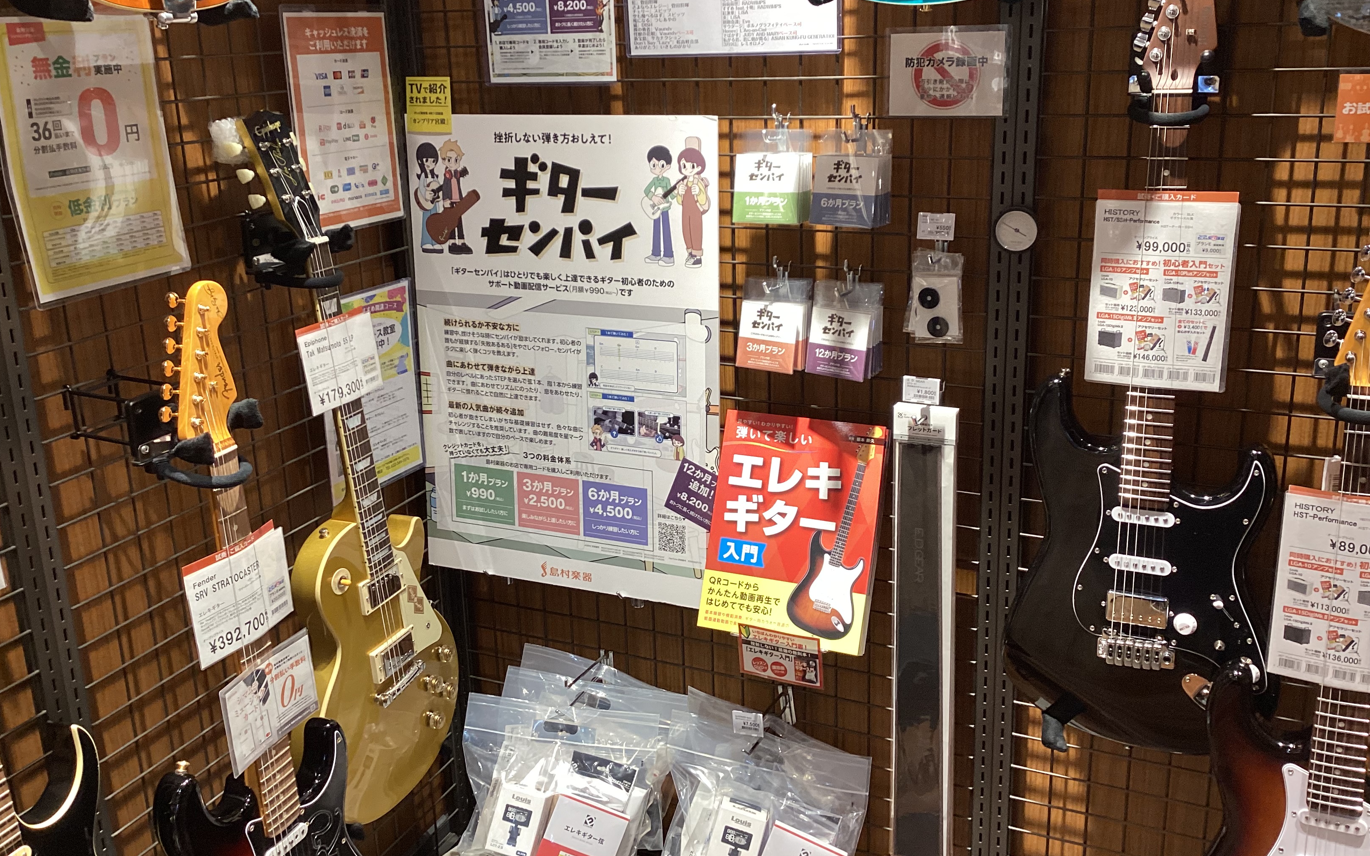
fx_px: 1232
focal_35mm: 33
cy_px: 362
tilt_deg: -17.6
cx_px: 682
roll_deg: +1.3
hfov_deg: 58.1
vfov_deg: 38.2
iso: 80
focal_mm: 3.3
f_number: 2.4
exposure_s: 1/50
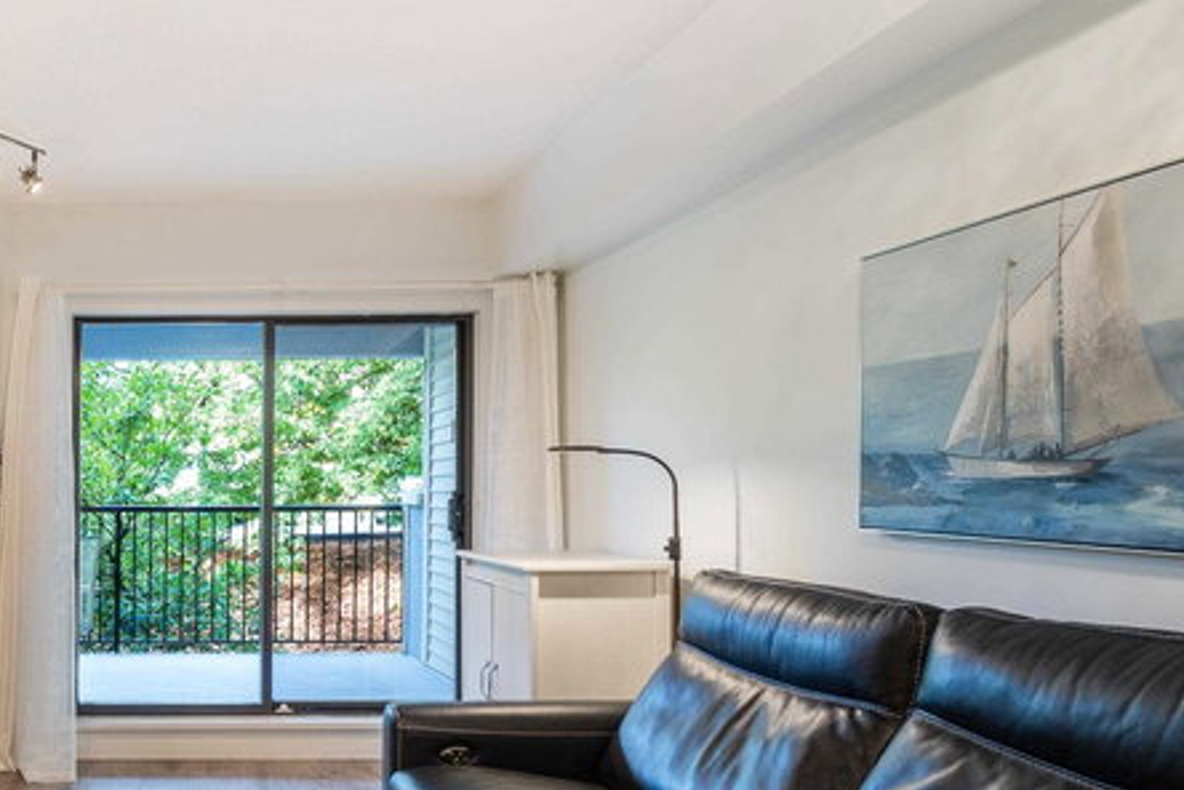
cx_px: 331
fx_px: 888
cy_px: 519
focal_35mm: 27
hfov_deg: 64.3
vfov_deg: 47.2
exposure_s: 1/4
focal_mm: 10
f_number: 8
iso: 200
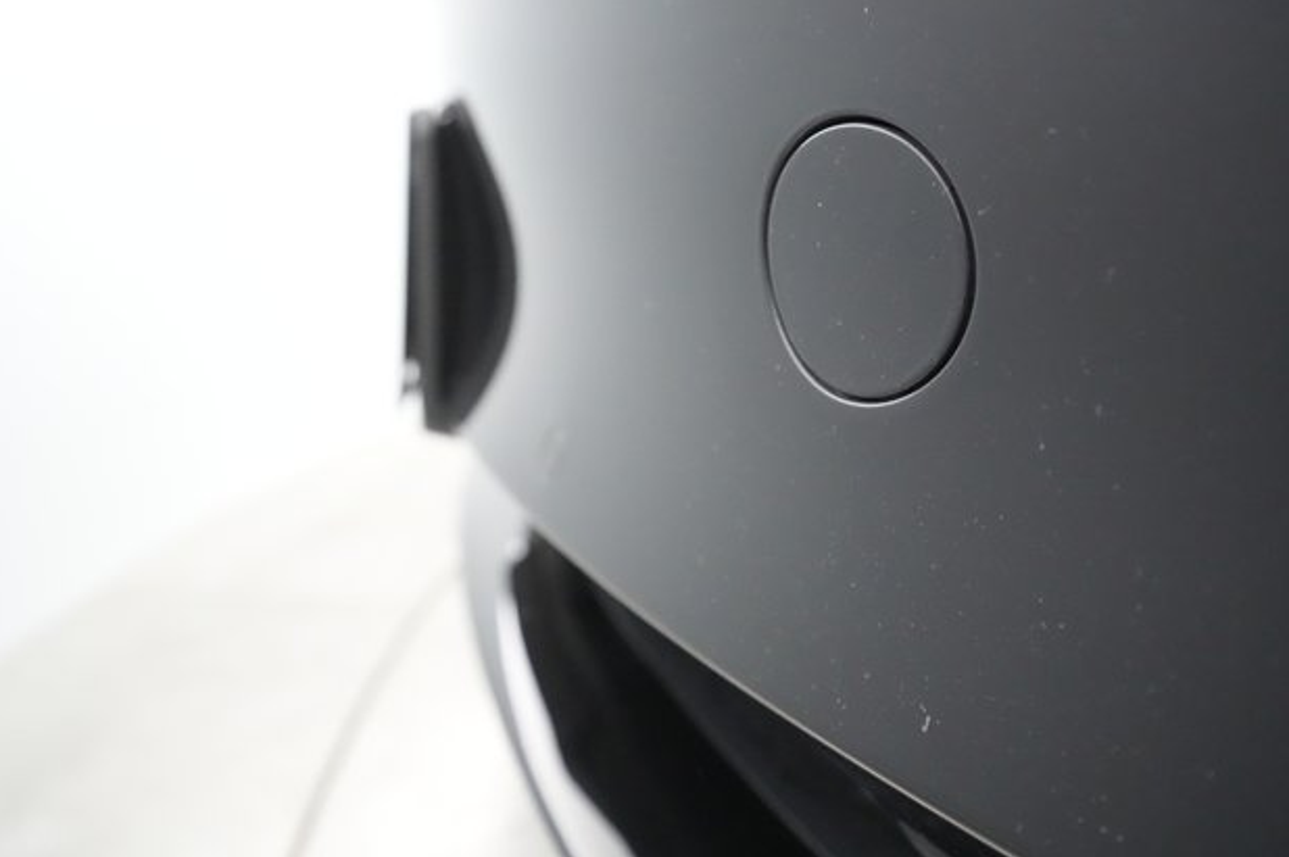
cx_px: 628
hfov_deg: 63.7
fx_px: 1038
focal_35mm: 29
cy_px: 436
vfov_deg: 44.9
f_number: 4.5
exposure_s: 1/100
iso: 16000
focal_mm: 28
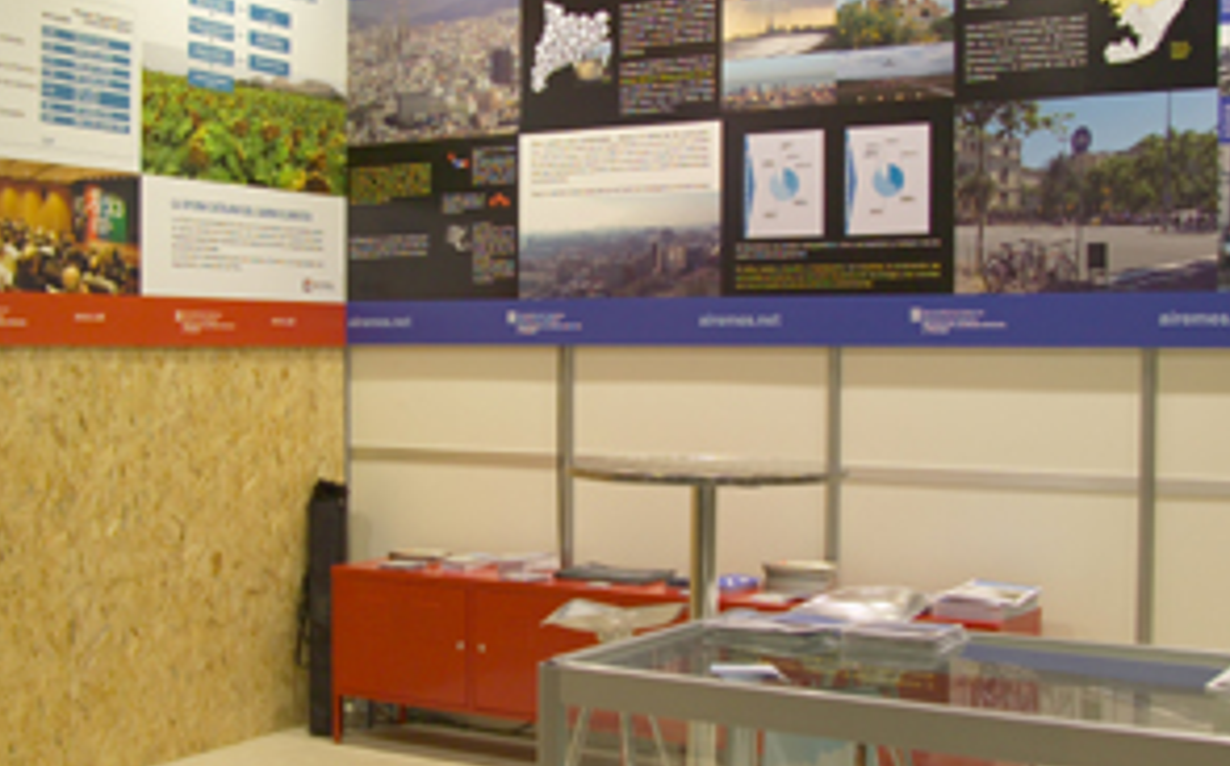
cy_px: 373
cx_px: 548
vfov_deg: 25.8
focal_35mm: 50
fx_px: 1674
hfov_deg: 40.3
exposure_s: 1/10
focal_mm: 24
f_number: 6.7
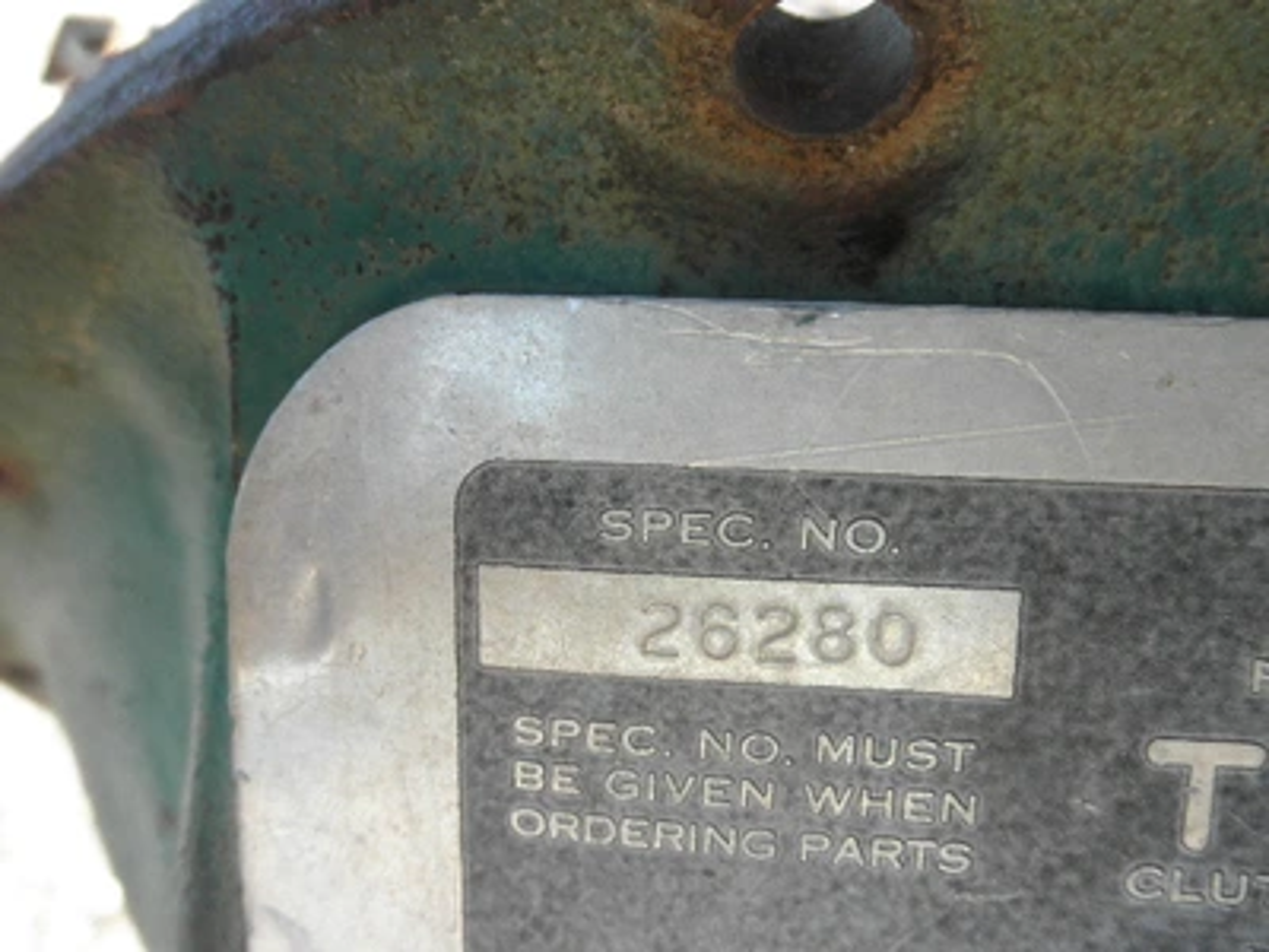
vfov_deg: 49.7
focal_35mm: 28
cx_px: 634
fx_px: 1026
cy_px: 476
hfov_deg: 63.4
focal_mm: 5
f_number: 3
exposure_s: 1/125
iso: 64
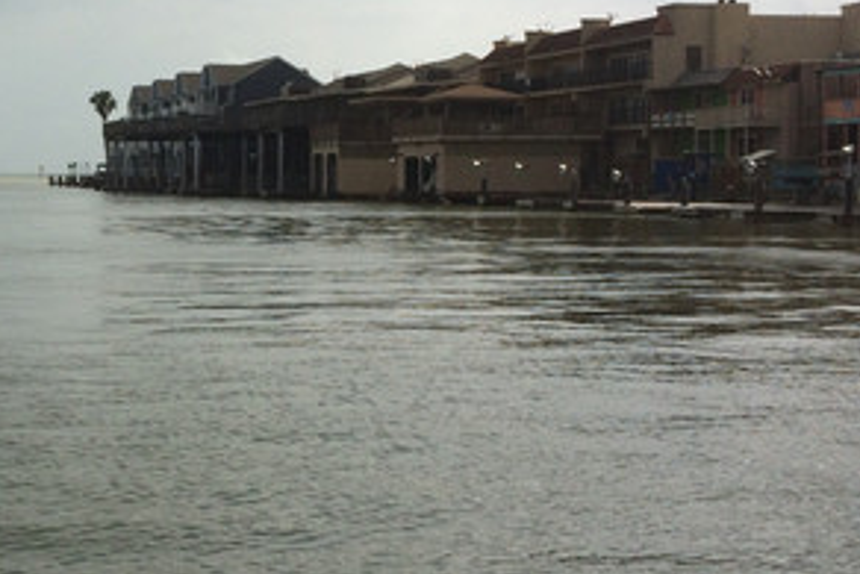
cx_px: 59
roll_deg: +0.3
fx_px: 1577
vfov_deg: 20.6
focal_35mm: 66
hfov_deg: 29.1
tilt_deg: +0.5
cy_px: 224
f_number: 2.2
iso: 40
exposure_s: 1/8264
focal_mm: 4.15
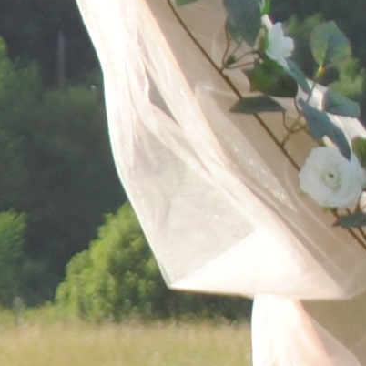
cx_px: -934
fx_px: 5145
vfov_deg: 4.1
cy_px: 222
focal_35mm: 430
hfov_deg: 3.9
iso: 100
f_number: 7.1
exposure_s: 1/250
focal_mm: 35
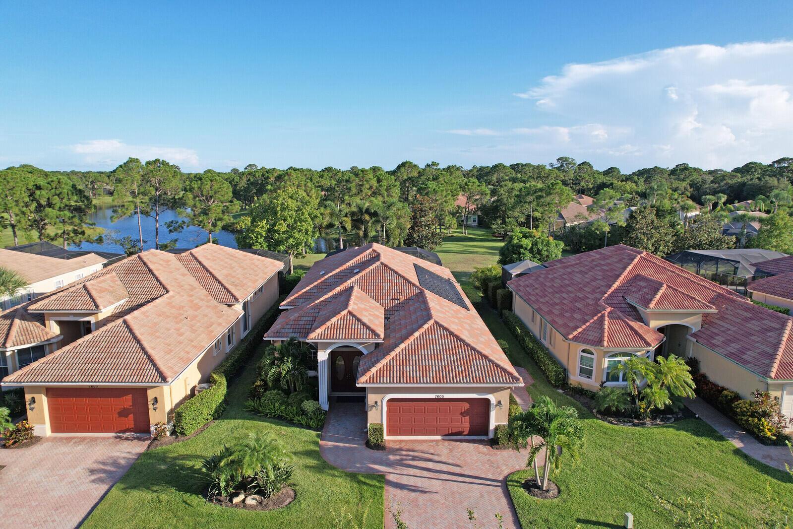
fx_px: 485
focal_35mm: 22
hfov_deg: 78.6
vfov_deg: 57.2
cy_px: 264
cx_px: 396
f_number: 2.8
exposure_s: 1/1250
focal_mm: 8.38
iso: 120
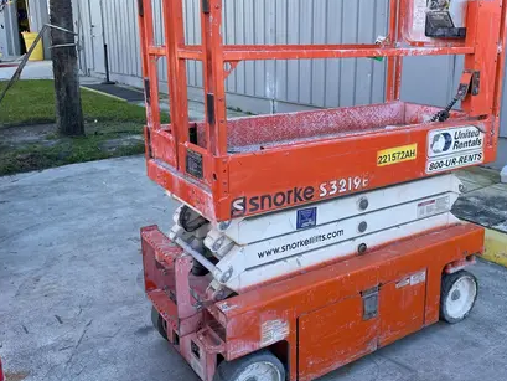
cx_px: 310
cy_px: 164
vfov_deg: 40.6
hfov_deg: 52.2
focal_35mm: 35
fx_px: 513
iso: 32
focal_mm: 4.2
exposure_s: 1/479
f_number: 1.6
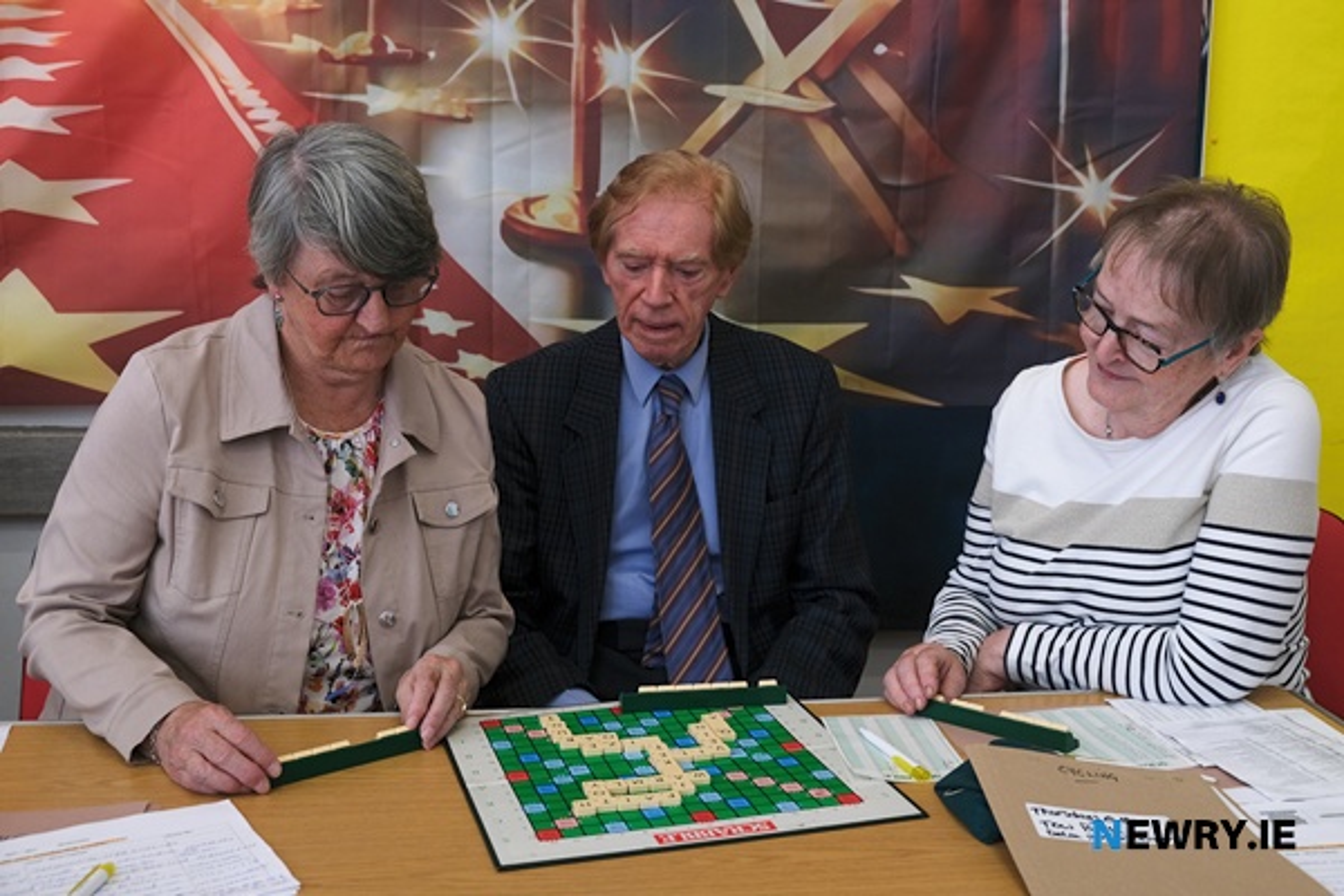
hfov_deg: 53.1
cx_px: 672
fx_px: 1344
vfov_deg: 36.9
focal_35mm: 36
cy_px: 448
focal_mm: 24.3
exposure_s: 1/125
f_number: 4
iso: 400
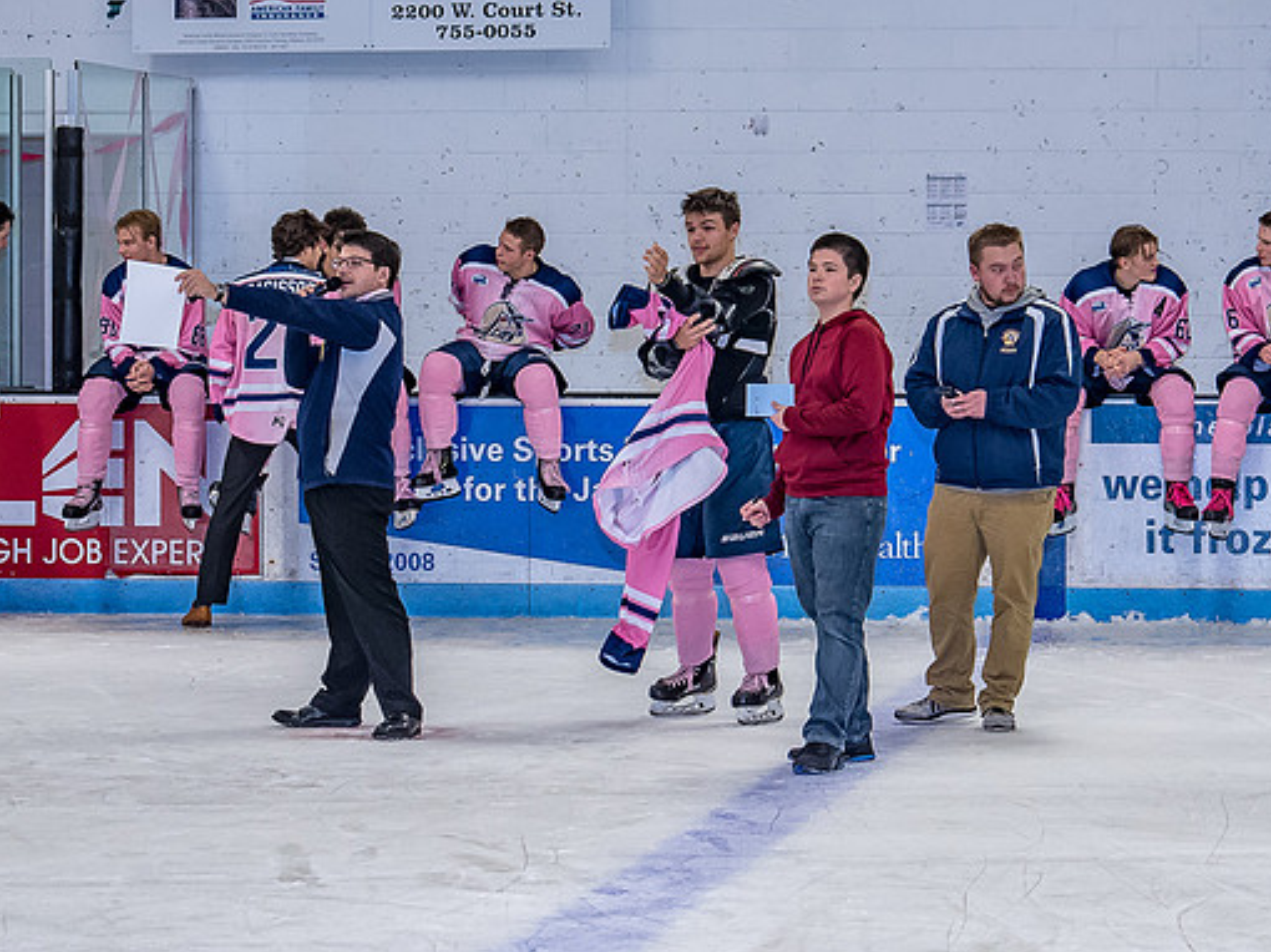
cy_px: 335
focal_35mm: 140
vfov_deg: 10.6
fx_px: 5138
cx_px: 760
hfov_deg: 14.1
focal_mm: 50
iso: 800
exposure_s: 1/250
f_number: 5
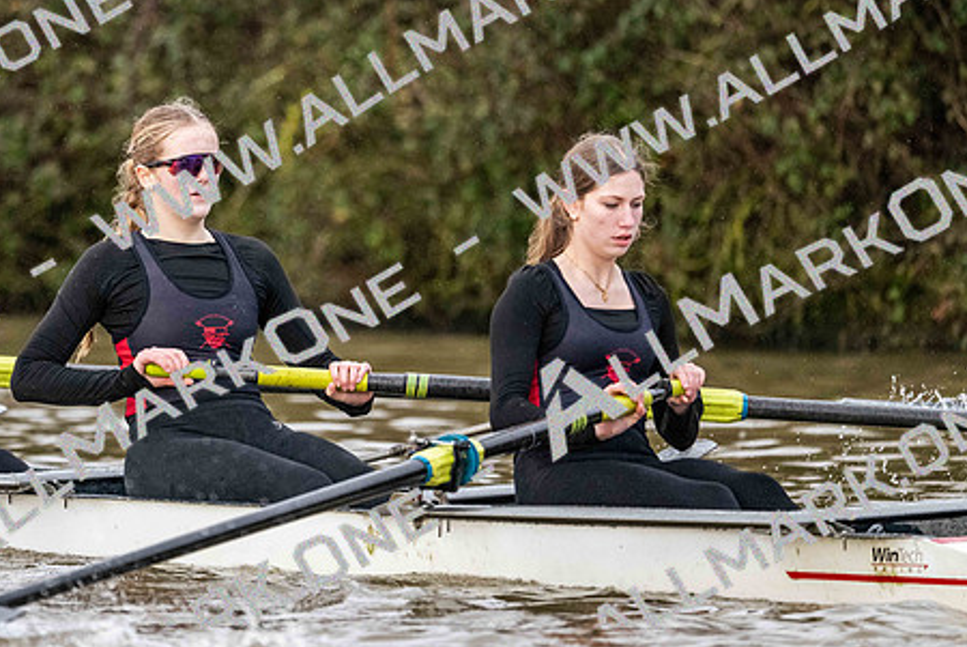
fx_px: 13847
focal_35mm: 515
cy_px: 257
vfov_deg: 2.7
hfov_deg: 4.0
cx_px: 357
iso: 4000
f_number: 4.5
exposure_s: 1/1600
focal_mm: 400
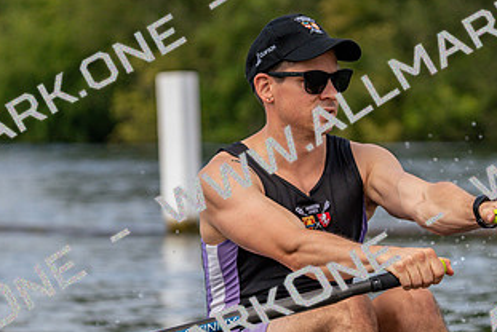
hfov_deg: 5.5
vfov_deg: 3.7
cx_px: 353
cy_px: 227
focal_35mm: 373
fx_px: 5154
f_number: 5.6
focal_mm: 200
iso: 320
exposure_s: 1/1600
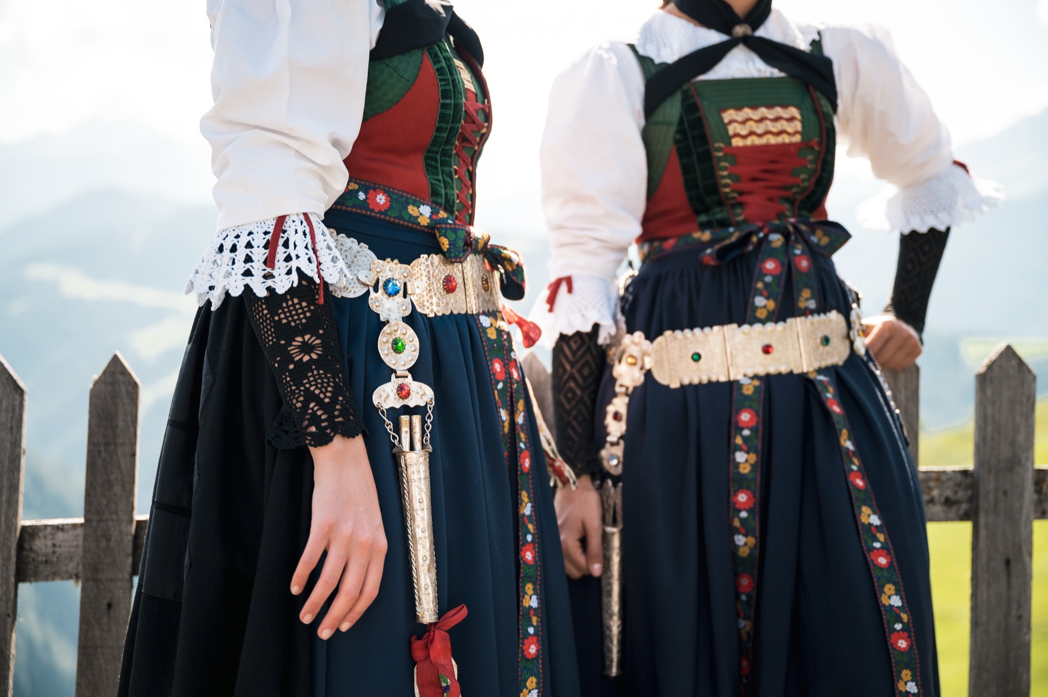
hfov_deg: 39.6
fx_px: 1454
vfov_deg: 26.9
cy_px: 348
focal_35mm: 50
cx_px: 524
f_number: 2.8
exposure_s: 1/2500
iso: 250
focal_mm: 50
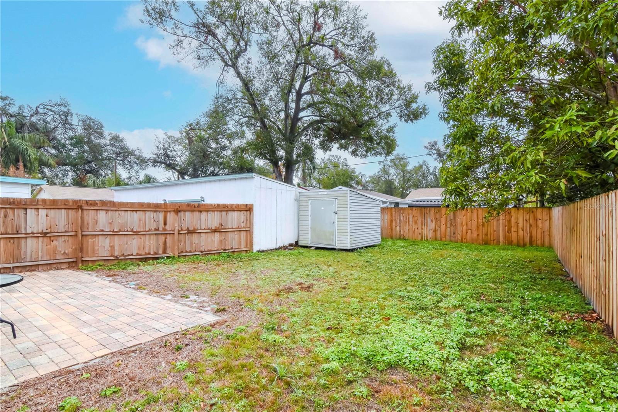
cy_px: 206
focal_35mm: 16
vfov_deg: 72.0
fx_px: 283
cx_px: 309
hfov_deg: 95.0
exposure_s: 1/160
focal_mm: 11
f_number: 14
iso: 800
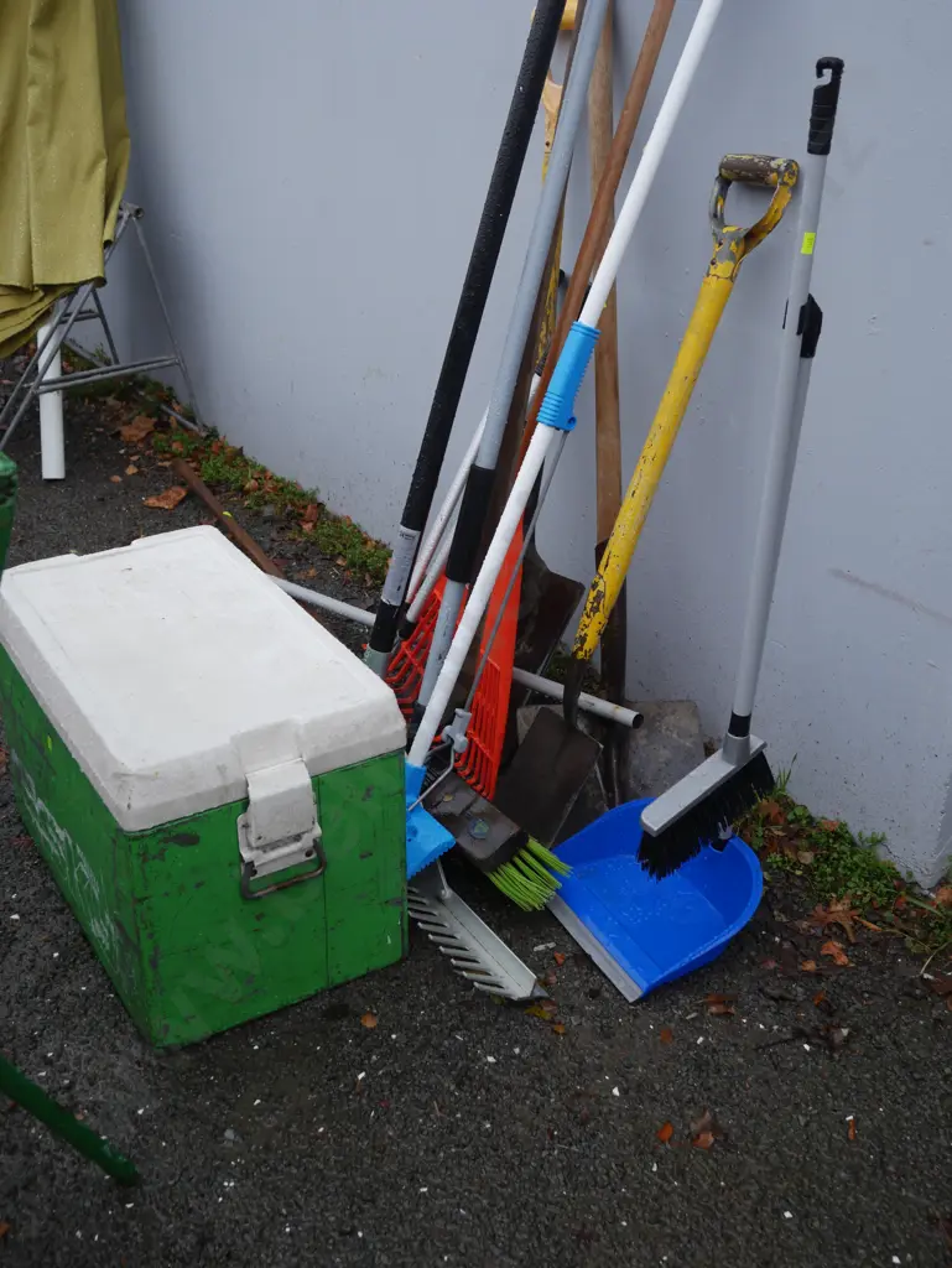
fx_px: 1466
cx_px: 476
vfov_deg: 46.8
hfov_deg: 36.0
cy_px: 634
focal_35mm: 40
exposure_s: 1/80
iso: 200
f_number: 4.4
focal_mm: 20
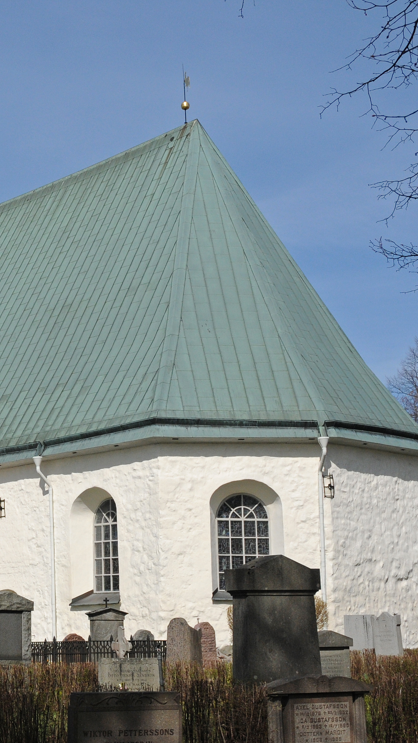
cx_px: -54
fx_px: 1476
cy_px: 375
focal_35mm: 75
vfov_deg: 28.3
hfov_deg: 15.6
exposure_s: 1/3200
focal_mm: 27
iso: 400
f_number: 6.3
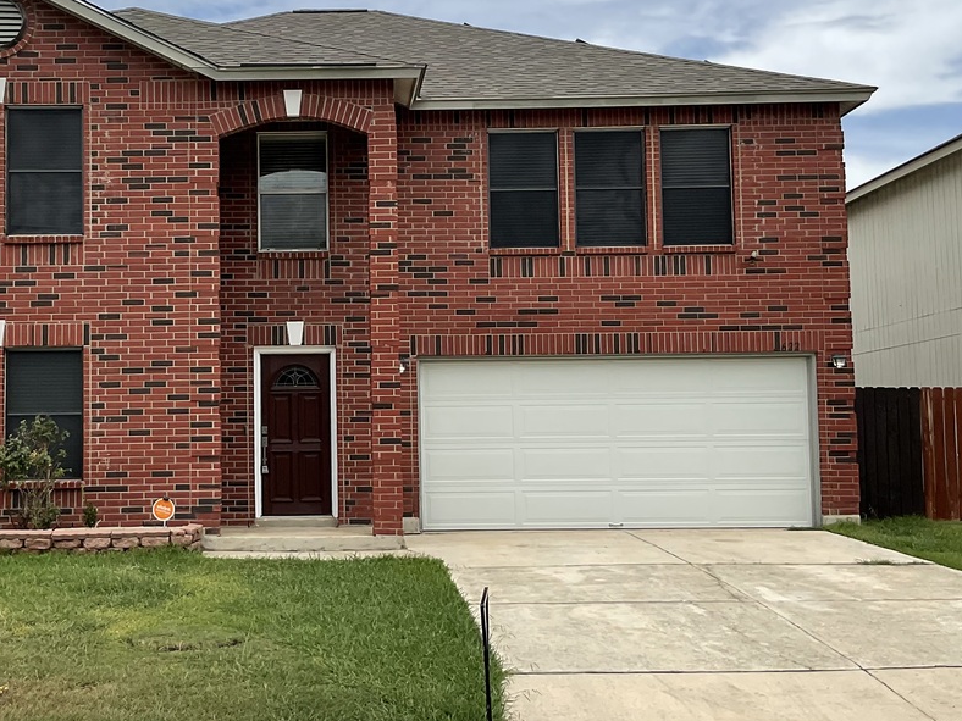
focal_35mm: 53
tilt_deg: +4.0
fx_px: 1473
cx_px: 315
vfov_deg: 27.5
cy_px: 323
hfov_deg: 35.8
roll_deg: -0.1
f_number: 1.8
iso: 16
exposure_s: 1/2320
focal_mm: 3
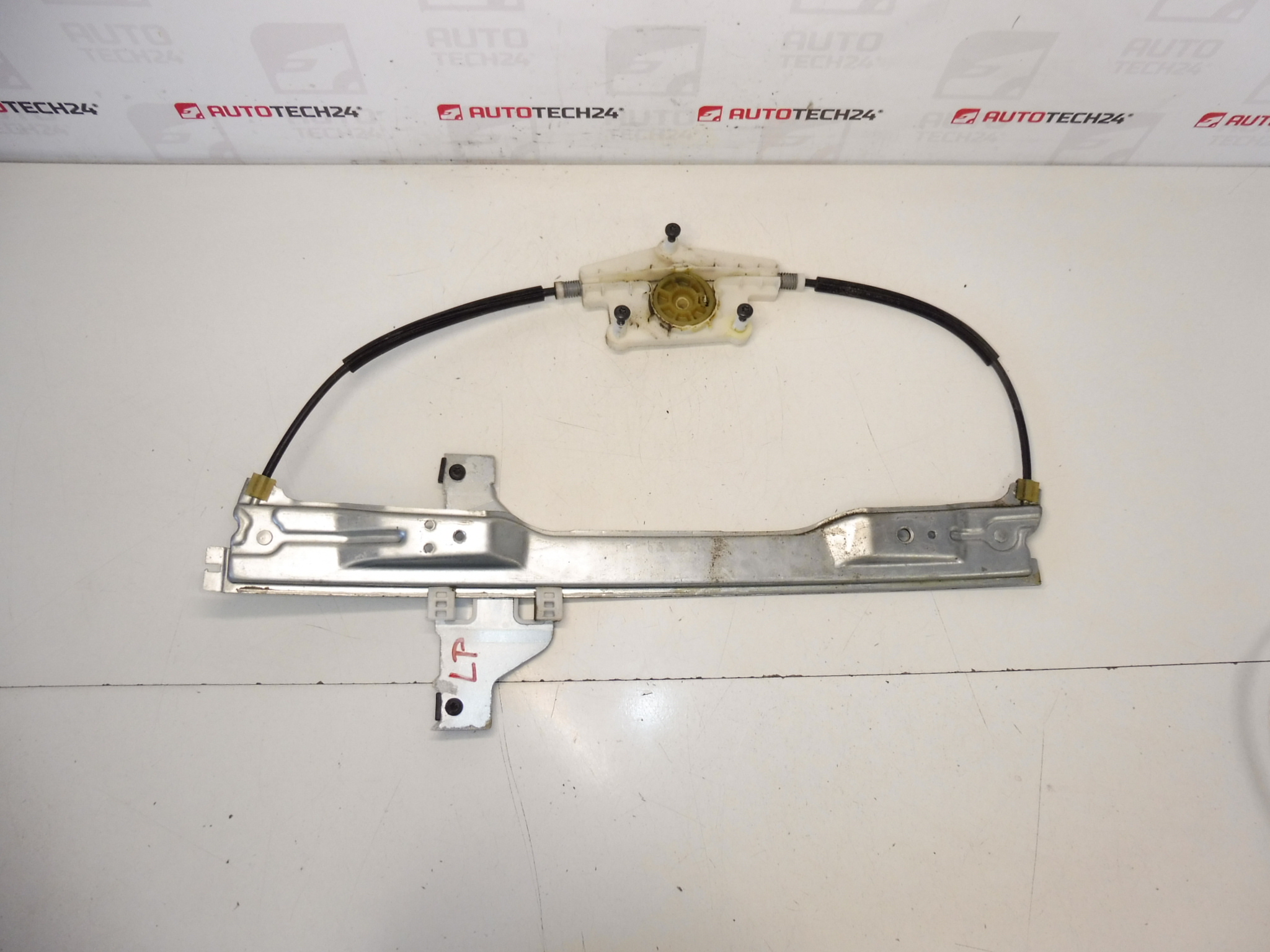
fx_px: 917
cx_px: 635
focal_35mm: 25
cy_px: 476
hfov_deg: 69.4
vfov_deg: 54.9
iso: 200
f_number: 3.5
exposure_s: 1/80
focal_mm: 4.4
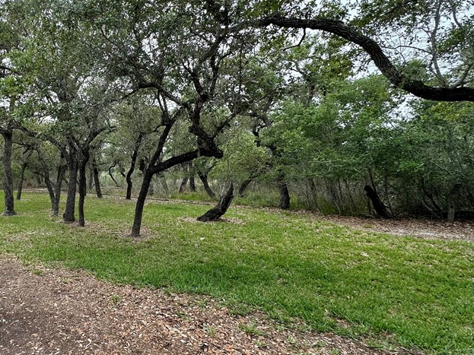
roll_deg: +0.1
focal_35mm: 23
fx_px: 315
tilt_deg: +0.4
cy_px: 170
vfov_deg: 58.8
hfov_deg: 67.1
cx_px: 95
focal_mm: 2.22
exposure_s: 1/368
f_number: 2.2
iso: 40
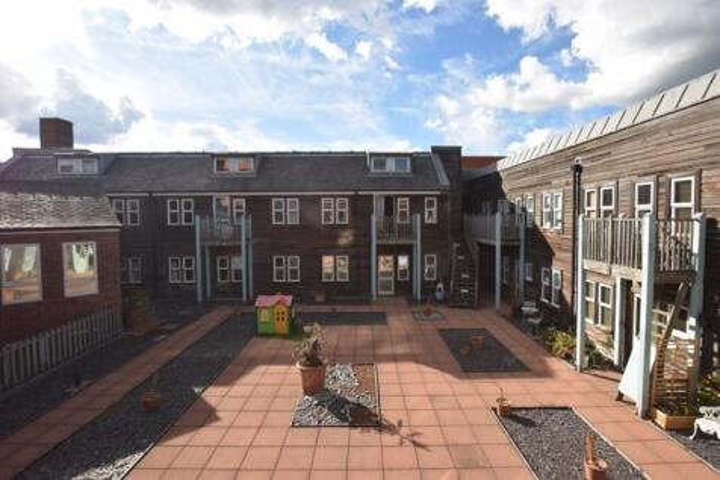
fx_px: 345
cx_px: 360
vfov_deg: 69.6
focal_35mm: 17
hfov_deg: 92.5
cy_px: 240
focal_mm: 11.5
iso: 100
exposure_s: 1/200
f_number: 8
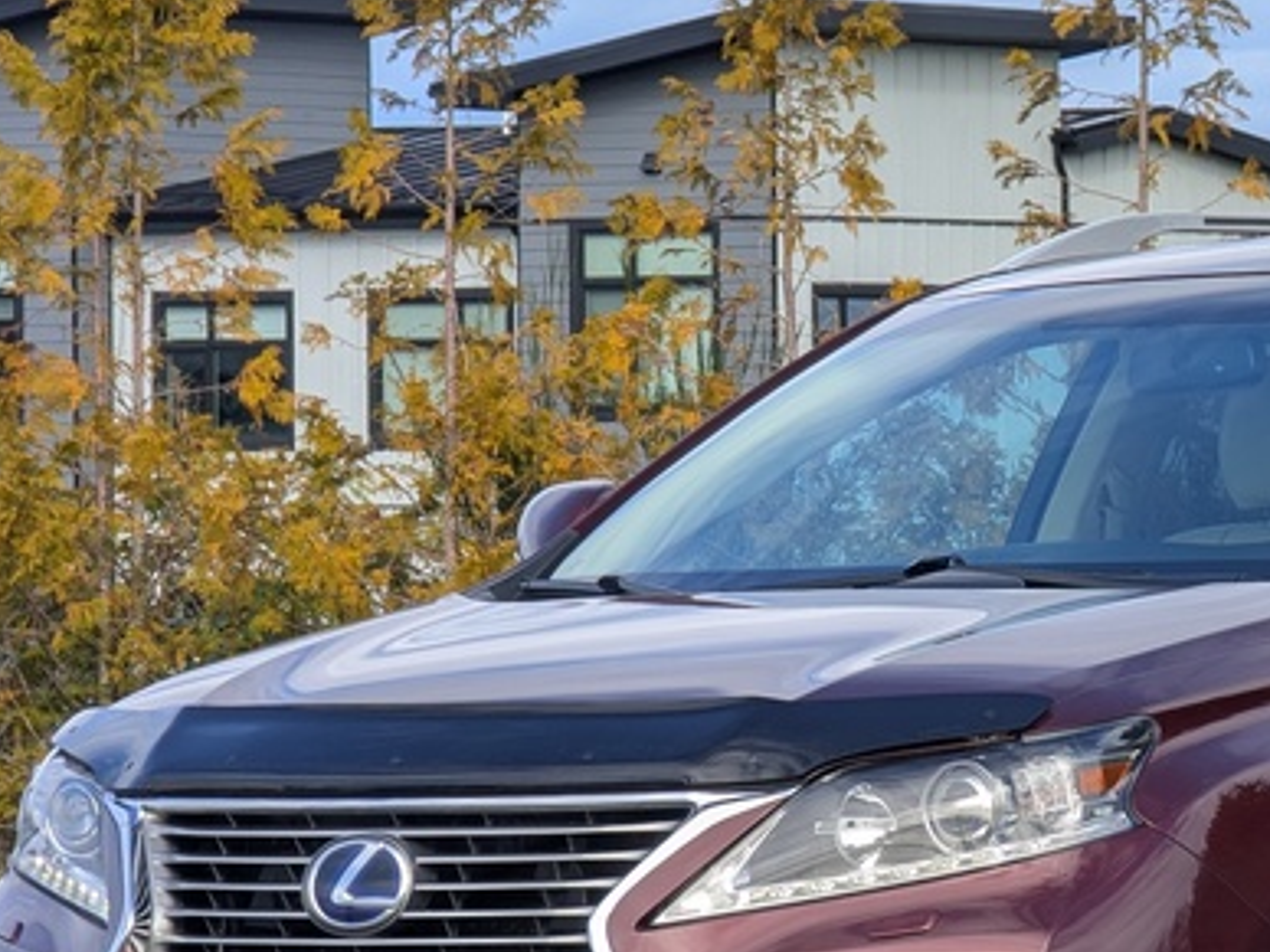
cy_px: 775
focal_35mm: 280
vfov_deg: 5.3
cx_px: 1277
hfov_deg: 7.0
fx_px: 10273
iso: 30
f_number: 3.5
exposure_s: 1/238
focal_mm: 19
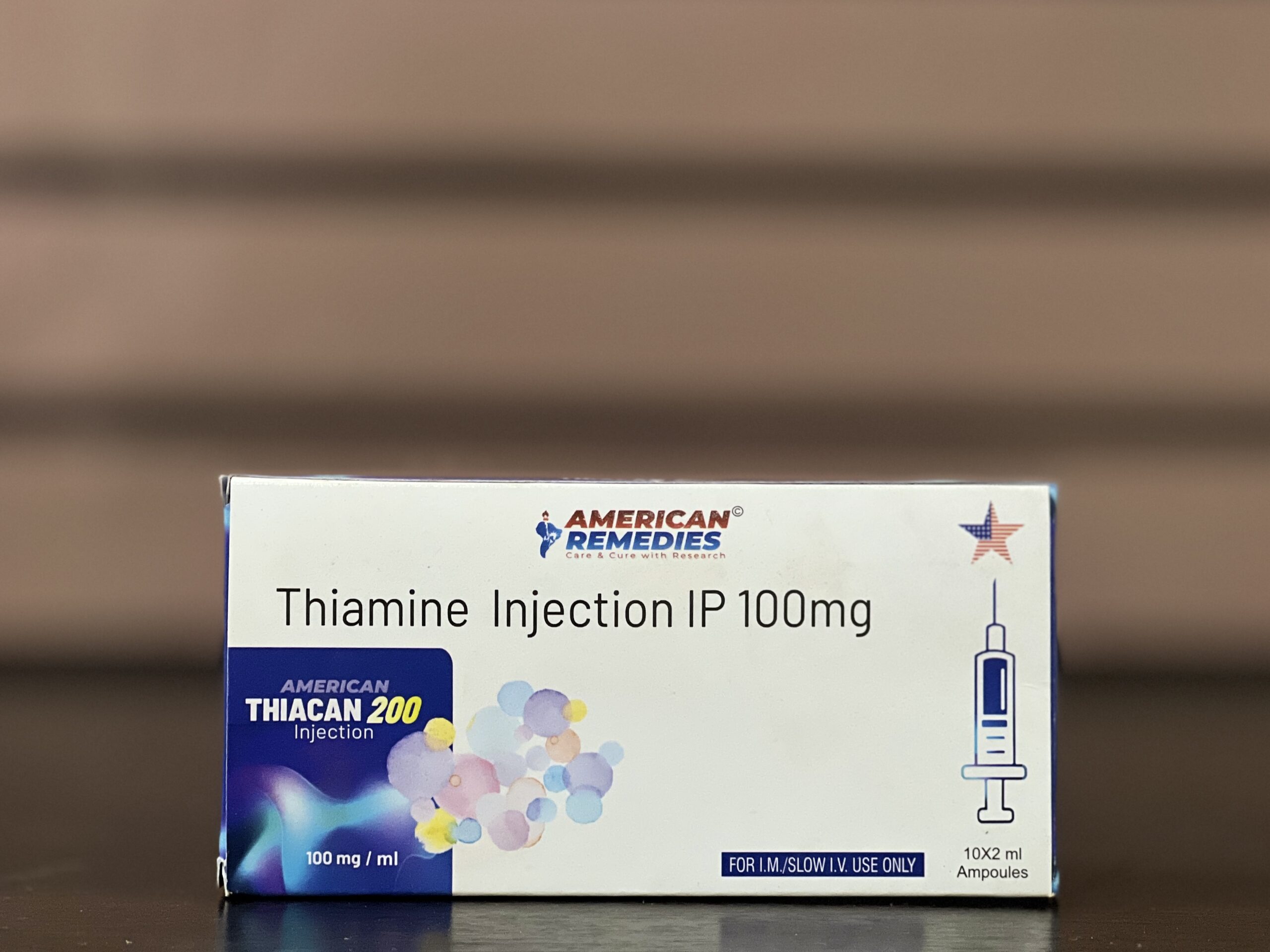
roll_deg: +0.1
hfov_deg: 25.3
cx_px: 635
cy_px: 476
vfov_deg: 19.1
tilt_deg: -1.3
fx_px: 2825
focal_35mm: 77
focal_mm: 9
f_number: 2.8
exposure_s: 1/40
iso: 320
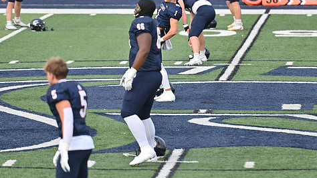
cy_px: 52
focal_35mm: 385
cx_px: 151
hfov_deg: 5.6
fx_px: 3234
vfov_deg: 3.2
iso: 400
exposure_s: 1/1600
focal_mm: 200
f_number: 3.5
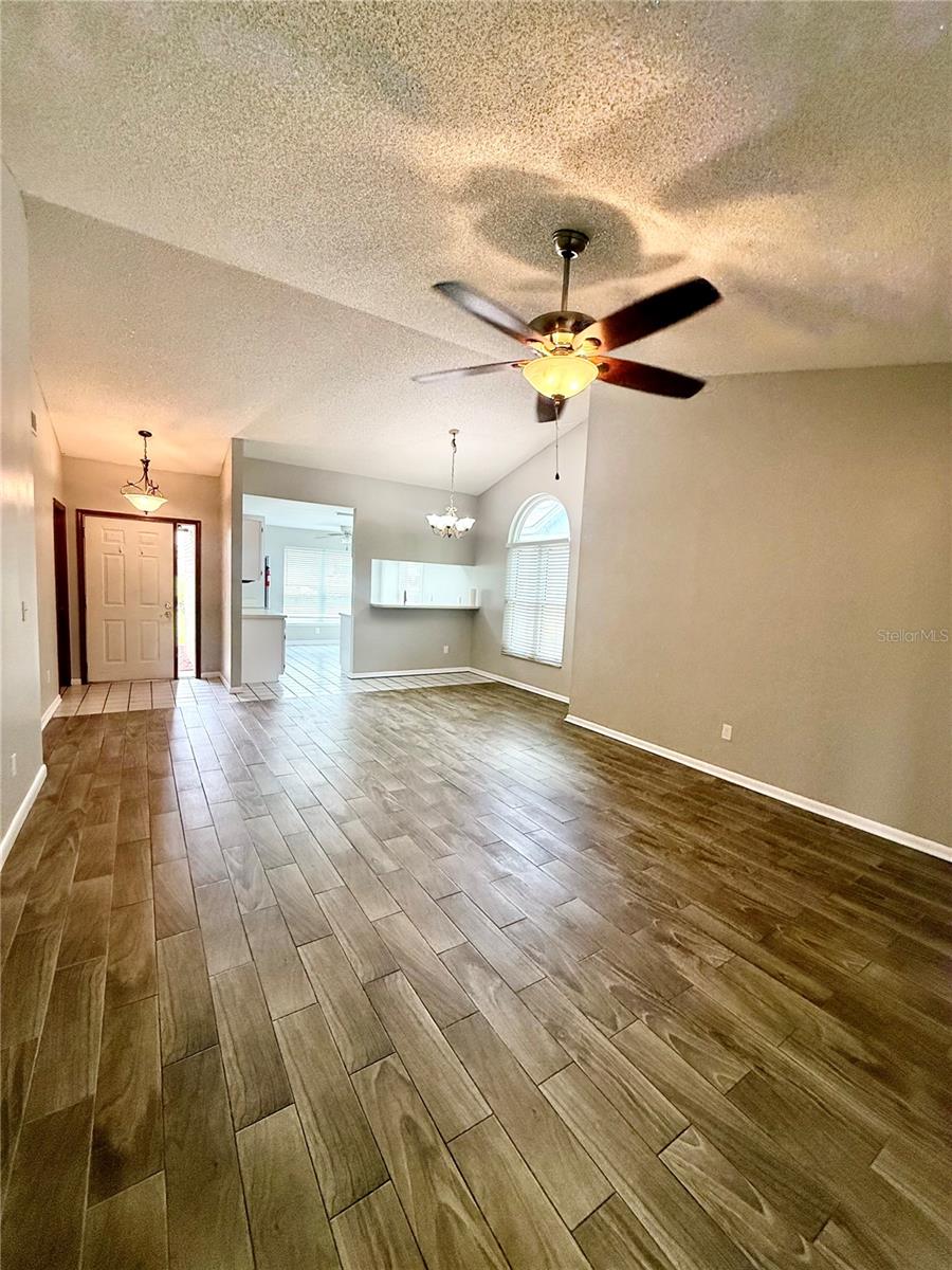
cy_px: 635
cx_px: 476
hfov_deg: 85.7
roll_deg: -2.9
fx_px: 513
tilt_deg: -5.1
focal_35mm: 14
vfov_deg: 102.1
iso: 160
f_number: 2.2
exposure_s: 1/120
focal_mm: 2.22
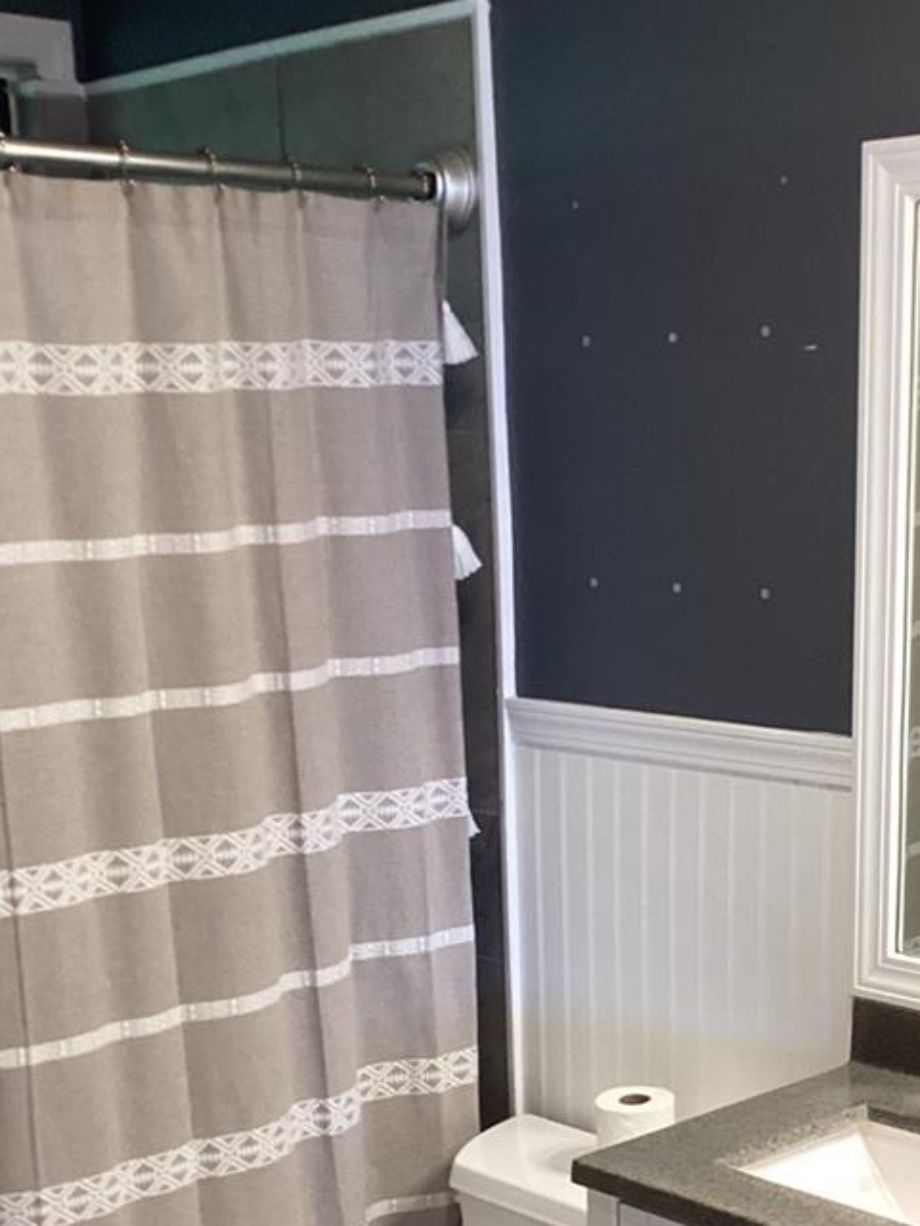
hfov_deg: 24.9
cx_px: 706
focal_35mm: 58
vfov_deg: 32.0
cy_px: 1050
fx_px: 2055
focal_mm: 3.3
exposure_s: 1/60
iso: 125
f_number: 2.4
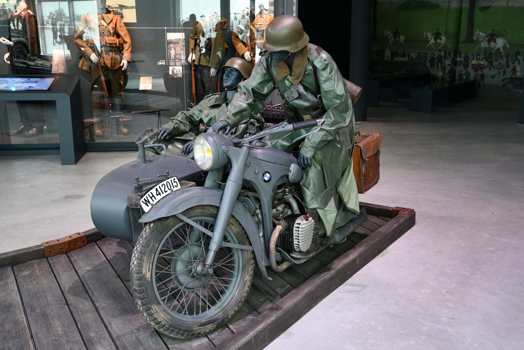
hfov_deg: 49.6
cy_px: 175
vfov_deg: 34.2
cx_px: 262
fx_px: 568
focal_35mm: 39
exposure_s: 1/50
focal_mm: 26
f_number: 3.5
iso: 800
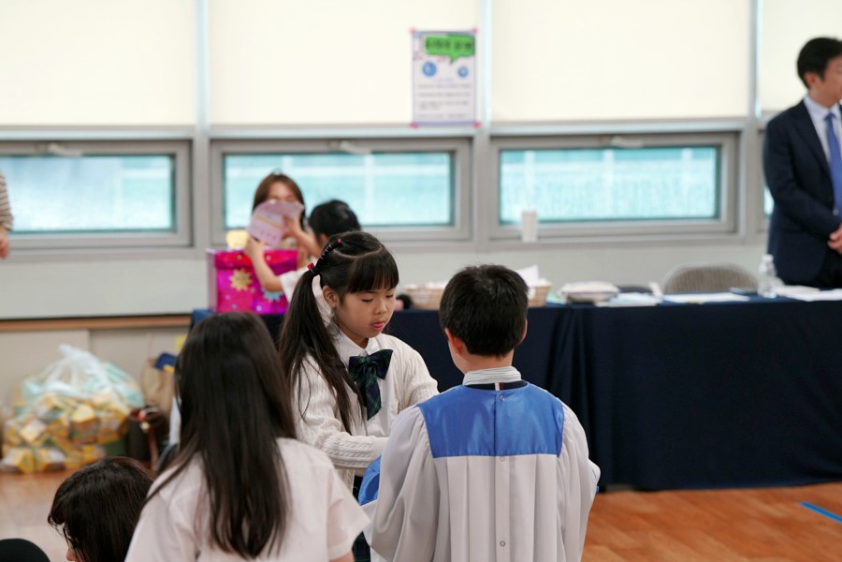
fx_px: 2409
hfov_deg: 19.8
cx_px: 421
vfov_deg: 13.3
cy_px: 281
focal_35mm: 103
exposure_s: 1/160
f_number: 4
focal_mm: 103
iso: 1250
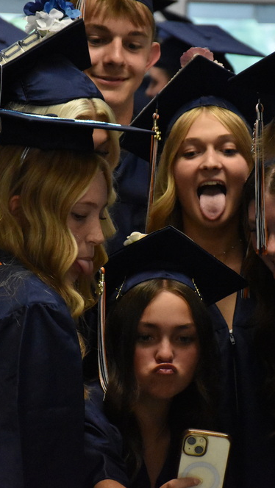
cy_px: 250
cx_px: 179
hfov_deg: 4.3
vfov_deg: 7.7
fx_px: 3639
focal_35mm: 281
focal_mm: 116
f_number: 5.6
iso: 6400
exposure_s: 1/320
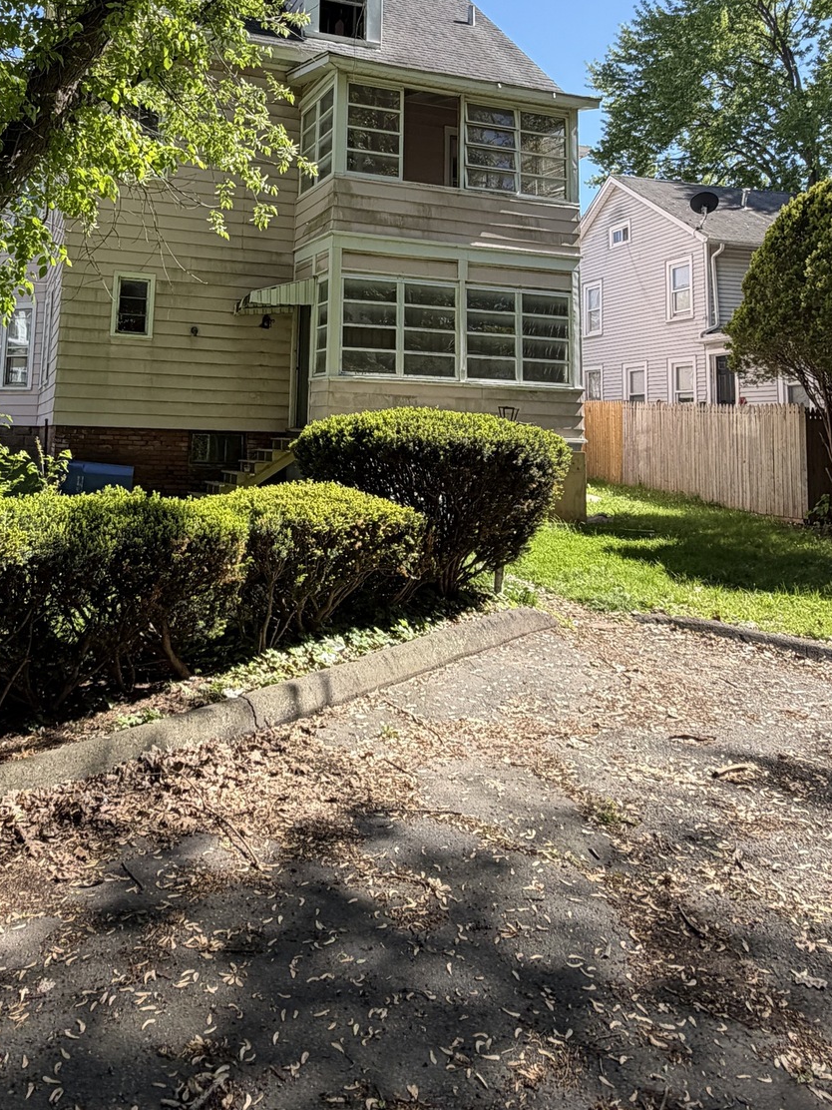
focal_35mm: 29
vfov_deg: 59.5
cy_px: 327
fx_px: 929
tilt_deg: +8.4
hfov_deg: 47.6
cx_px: 294
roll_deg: +0.5
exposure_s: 1/502
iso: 50
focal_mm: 2.22
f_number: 2.2
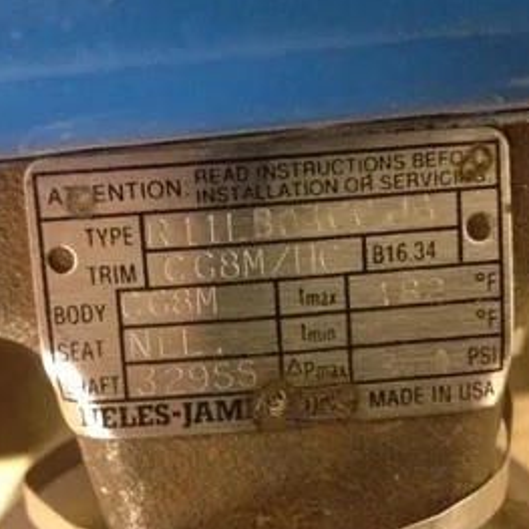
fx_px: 813
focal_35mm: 47
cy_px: 286
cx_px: 221
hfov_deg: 36.0
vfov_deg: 36.0
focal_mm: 4.28
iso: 640
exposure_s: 1/15
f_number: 2.4
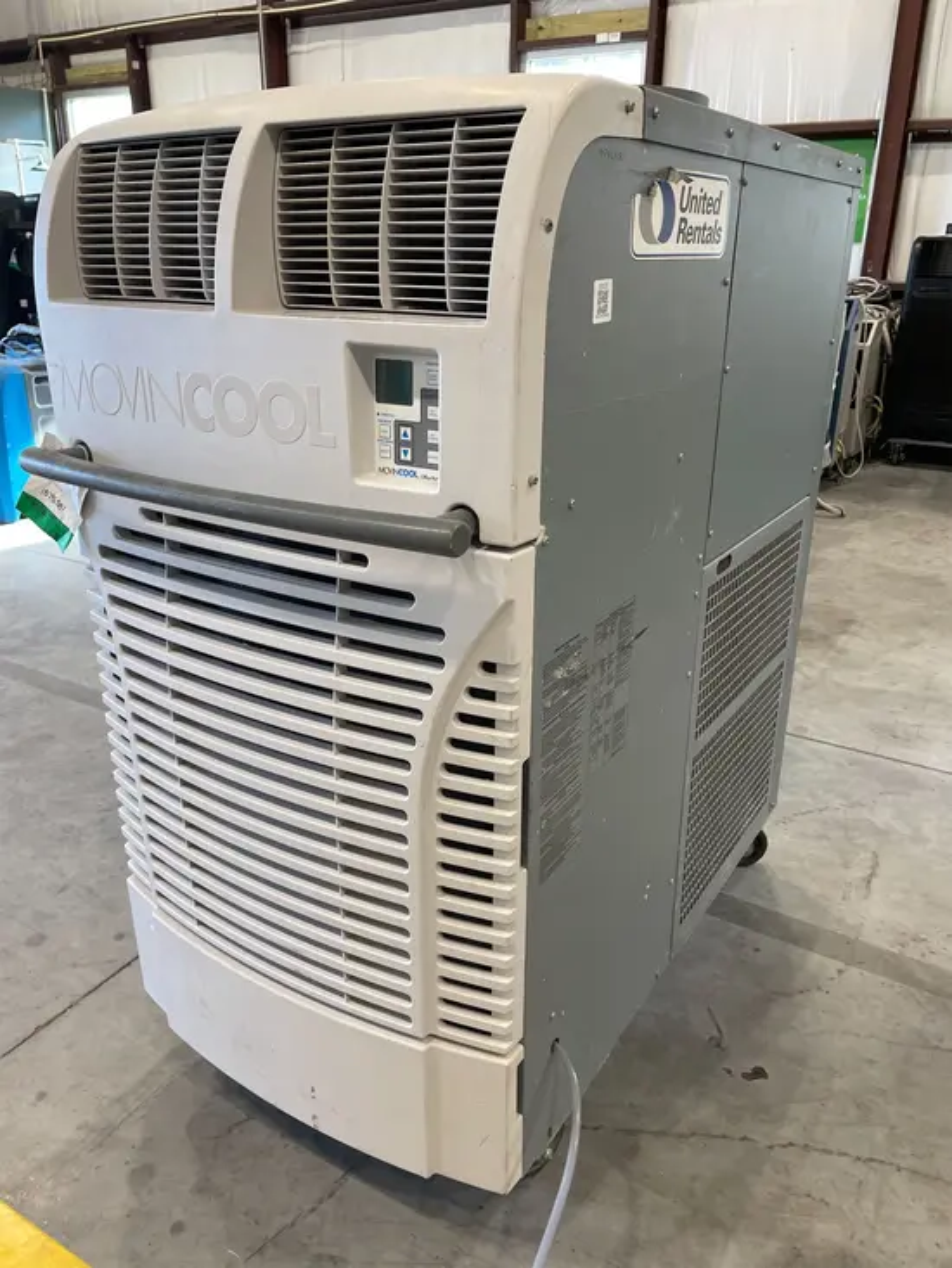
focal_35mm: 26
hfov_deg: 53.1
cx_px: 476
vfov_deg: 67.3
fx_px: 953
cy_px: 634
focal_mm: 4.2
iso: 80
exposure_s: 1/60
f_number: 1.6
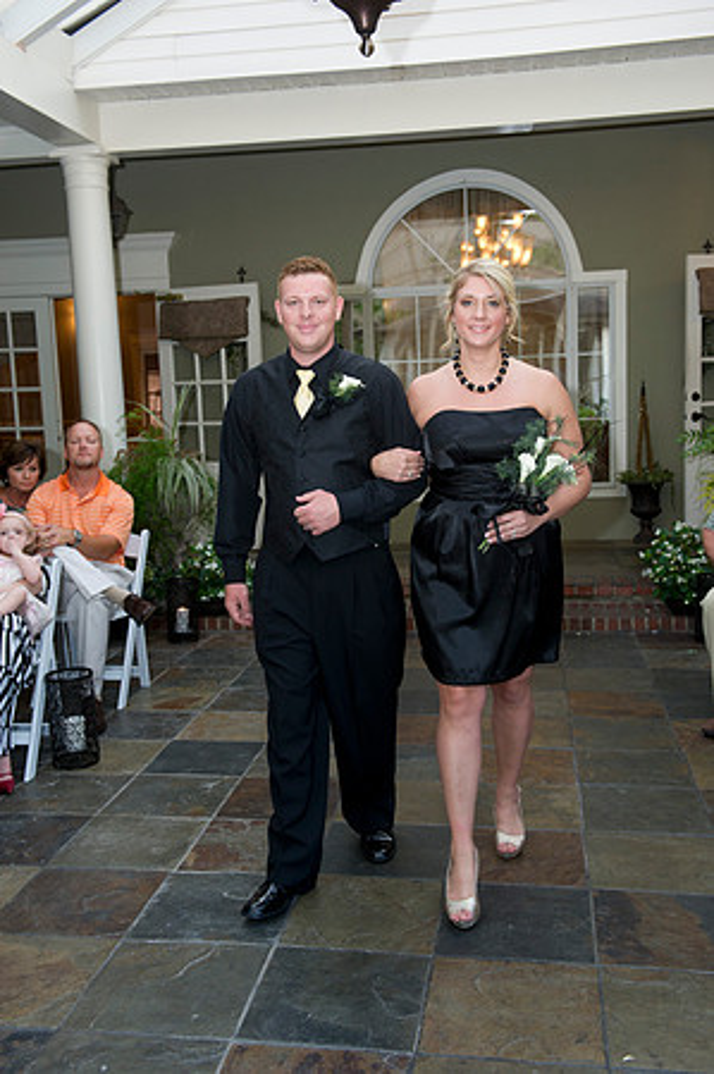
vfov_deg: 50.7
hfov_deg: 35.0
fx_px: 1133
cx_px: 357
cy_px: 537
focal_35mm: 38
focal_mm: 38
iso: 800
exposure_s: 1/100
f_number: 5
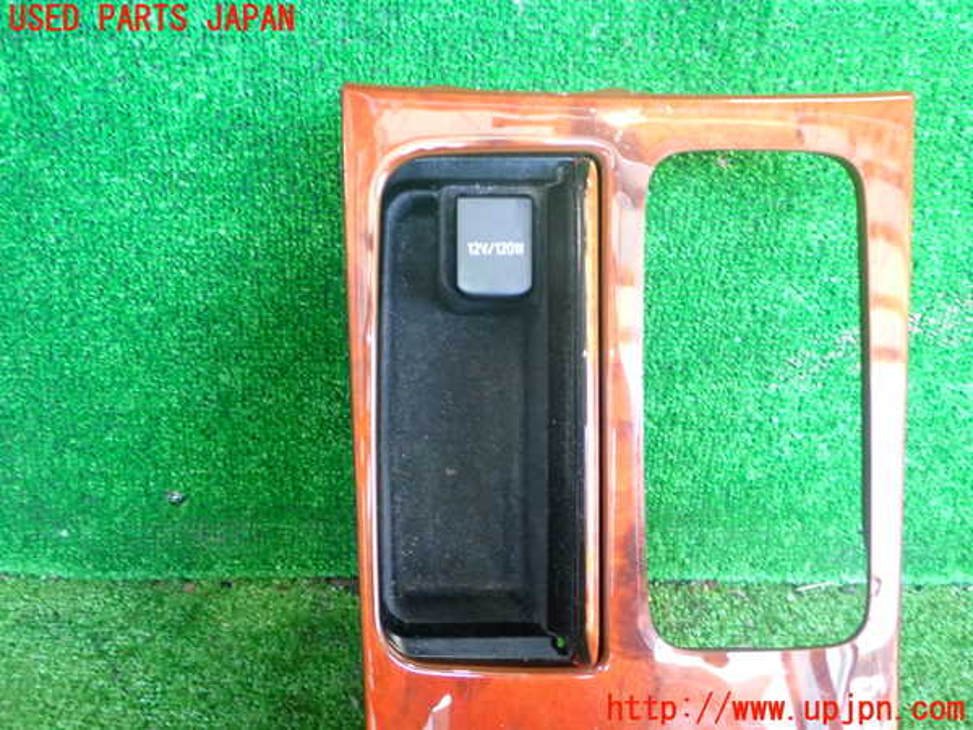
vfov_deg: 46.8
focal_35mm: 30
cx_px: 486
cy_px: 365
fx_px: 843
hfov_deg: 60.0
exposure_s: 1/30
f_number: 2.3
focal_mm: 5.4
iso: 320
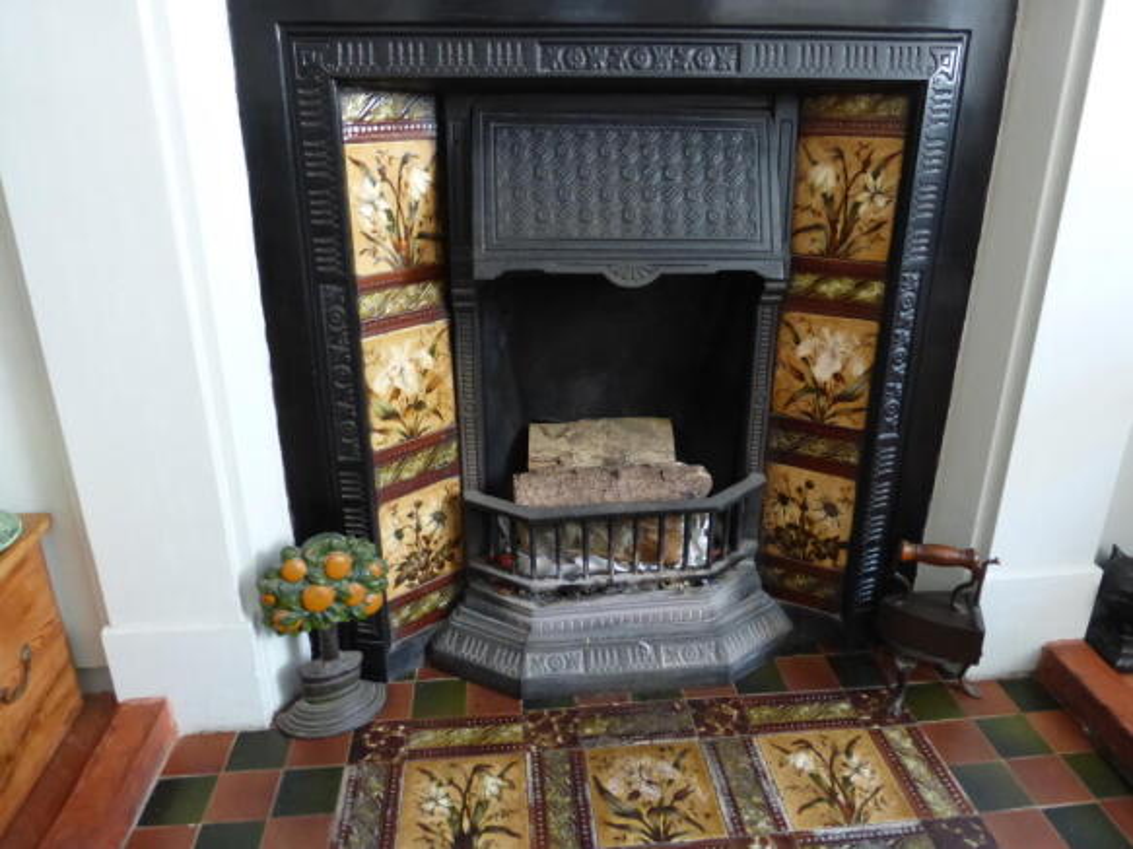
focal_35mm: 24
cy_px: 424
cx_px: 566
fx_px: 785
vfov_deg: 56.8
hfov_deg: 71.6
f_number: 3.3
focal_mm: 4.3
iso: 400
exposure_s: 1/10
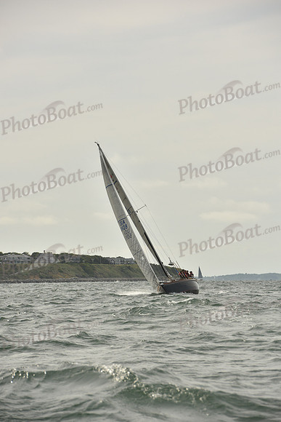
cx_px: 140
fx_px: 2340
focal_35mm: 200
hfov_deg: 6.9
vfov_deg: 10.3
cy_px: 211
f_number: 10
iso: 320
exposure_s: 1/1250
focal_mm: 200
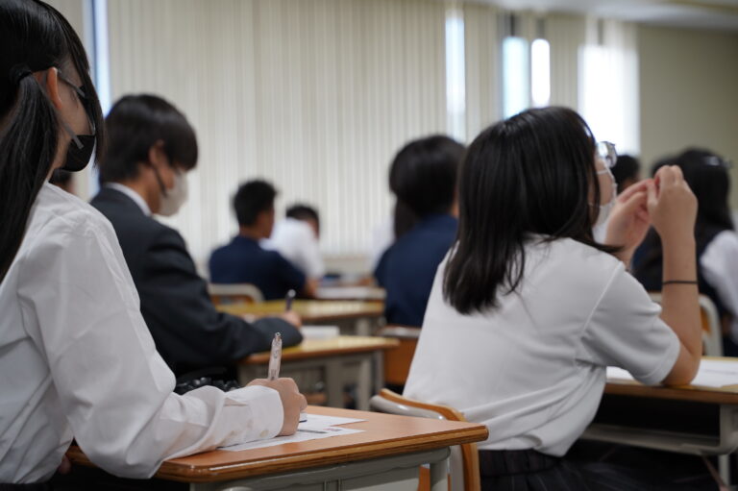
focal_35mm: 75
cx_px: 369
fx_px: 1536
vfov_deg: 18.2
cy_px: 246
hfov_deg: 27.0
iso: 320
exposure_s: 1/80
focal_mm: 75
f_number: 4
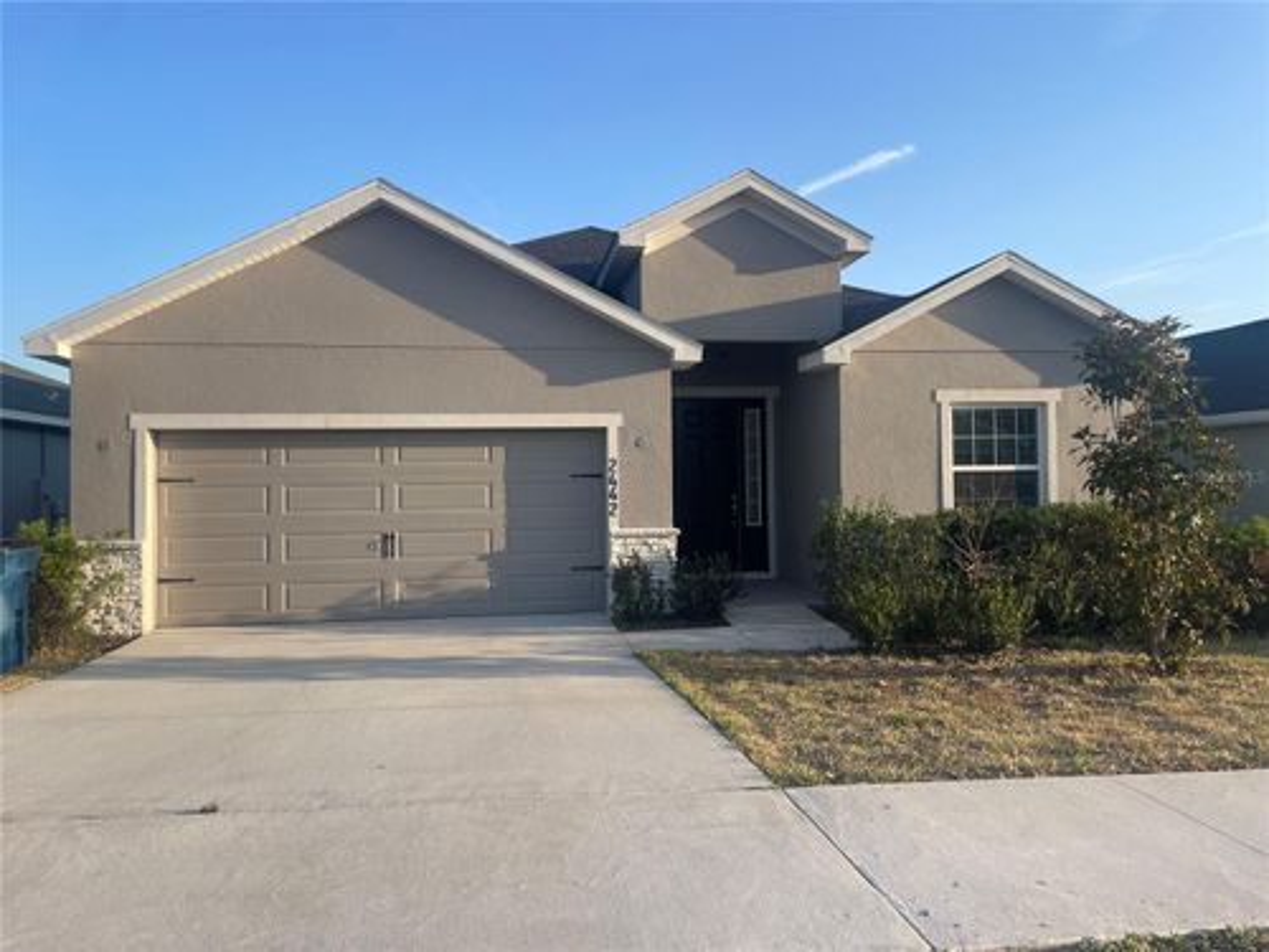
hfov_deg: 67.3
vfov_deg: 53.1
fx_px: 953
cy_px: 476
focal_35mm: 26
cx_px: 634
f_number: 1.6
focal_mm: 4.2
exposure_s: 1/1553
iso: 32
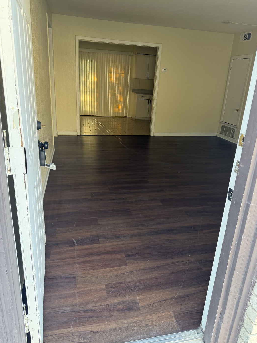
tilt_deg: -19.1
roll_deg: -4.7
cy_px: 167
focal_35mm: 25
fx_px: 247
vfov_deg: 69.4
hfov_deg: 54.9
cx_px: 132
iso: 160
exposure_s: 1/165
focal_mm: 6.76
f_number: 1.78
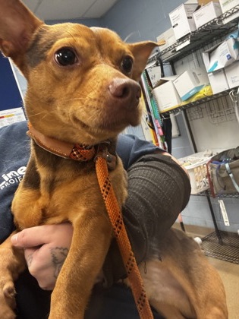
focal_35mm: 30
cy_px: 160
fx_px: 276
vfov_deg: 60.0
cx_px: 120
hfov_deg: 46.8
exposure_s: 1/43
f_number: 1.9
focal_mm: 2.69
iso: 125
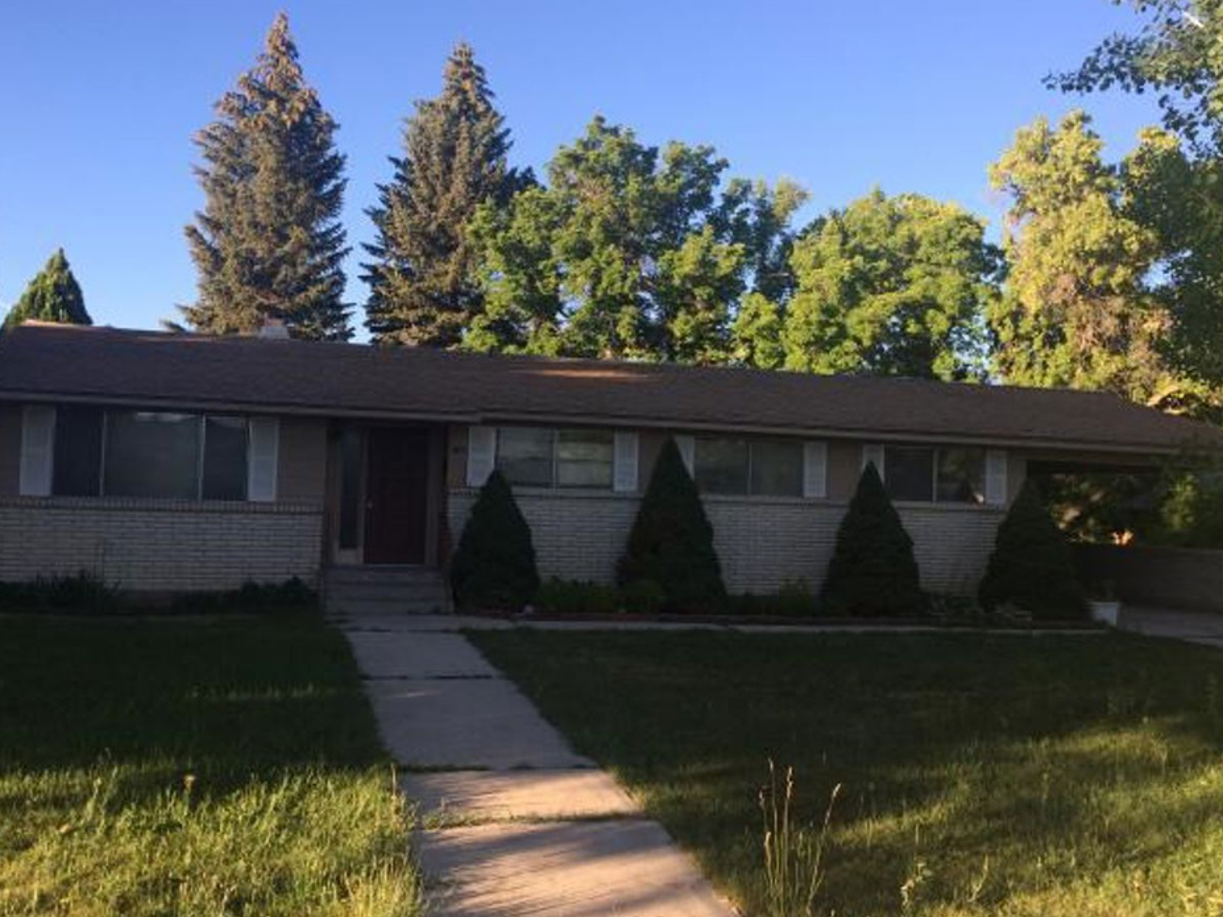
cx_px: 610
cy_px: 461
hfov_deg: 56.8
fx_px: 1131
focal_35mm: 32
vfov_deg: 44.2
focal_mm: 4.15
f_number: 2.2
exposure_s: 1/507
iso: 32
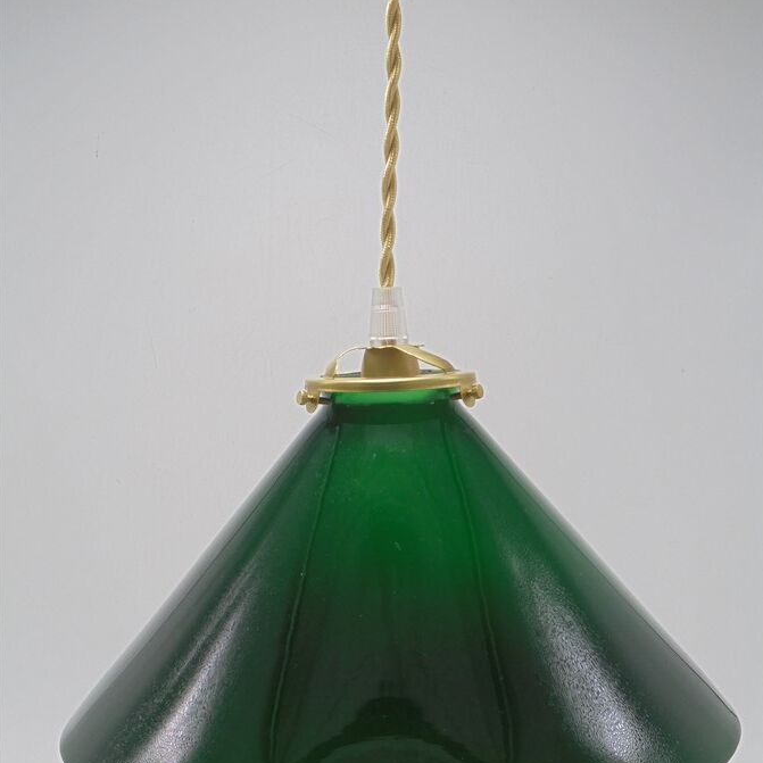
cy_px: 398
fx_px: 1272
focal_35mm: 51
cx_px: 382
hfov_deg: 33.4
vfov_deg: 33.4
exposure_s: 1/50
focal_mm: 7.8
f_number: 4.5
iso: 100
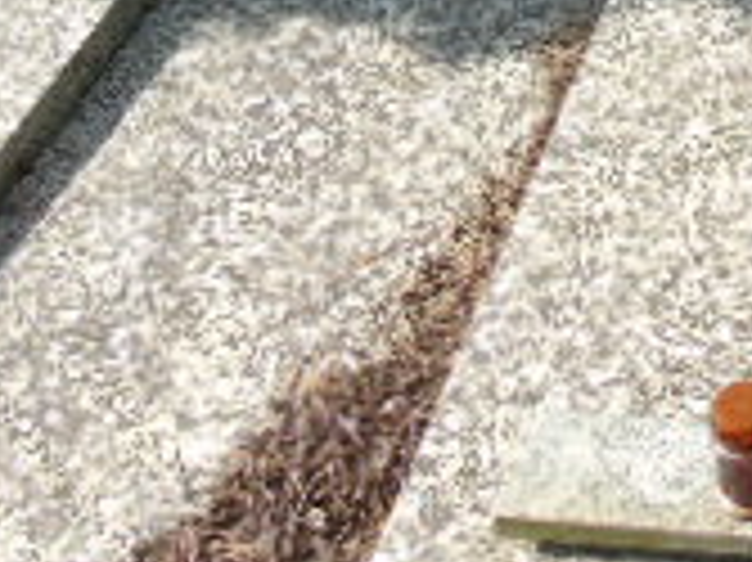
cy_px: -189
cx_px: 878
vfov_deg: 14.7
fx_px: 2084
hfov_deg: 19.4
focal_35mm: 96
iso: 80
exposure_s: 1/400
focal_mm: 4.4
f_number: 3.4
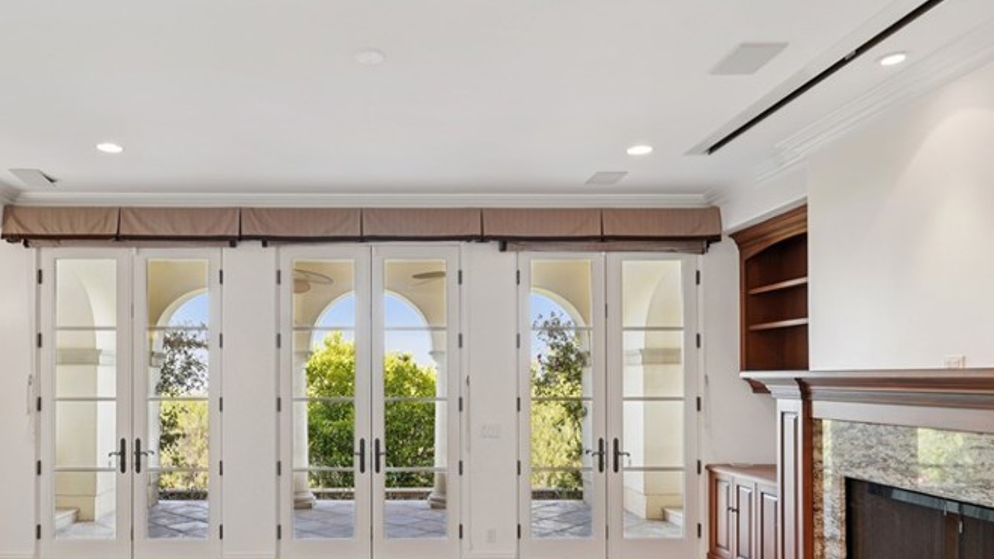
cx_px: 367
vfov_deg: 43.2
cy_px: 406
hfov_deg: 70.6
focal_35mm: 26
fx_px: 685
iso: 400
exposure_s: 1/13
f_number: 8
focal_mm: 16
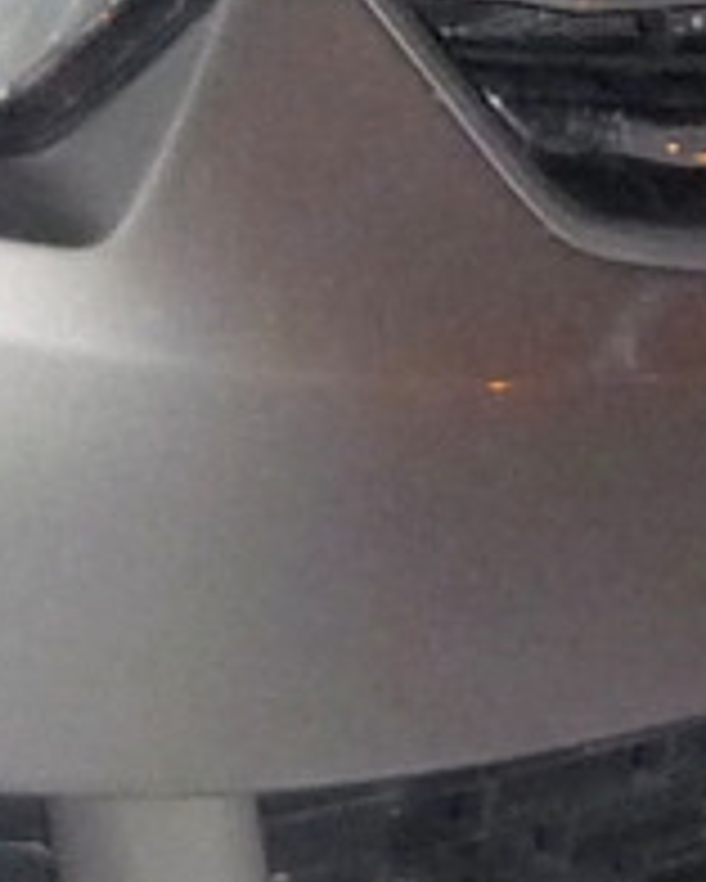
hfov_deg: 5.7
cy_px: -922
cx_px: -998
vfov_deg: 7.1
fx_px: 6864
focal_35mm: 263
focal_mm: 5.5
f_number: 2.8
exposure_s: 1/30
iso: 400
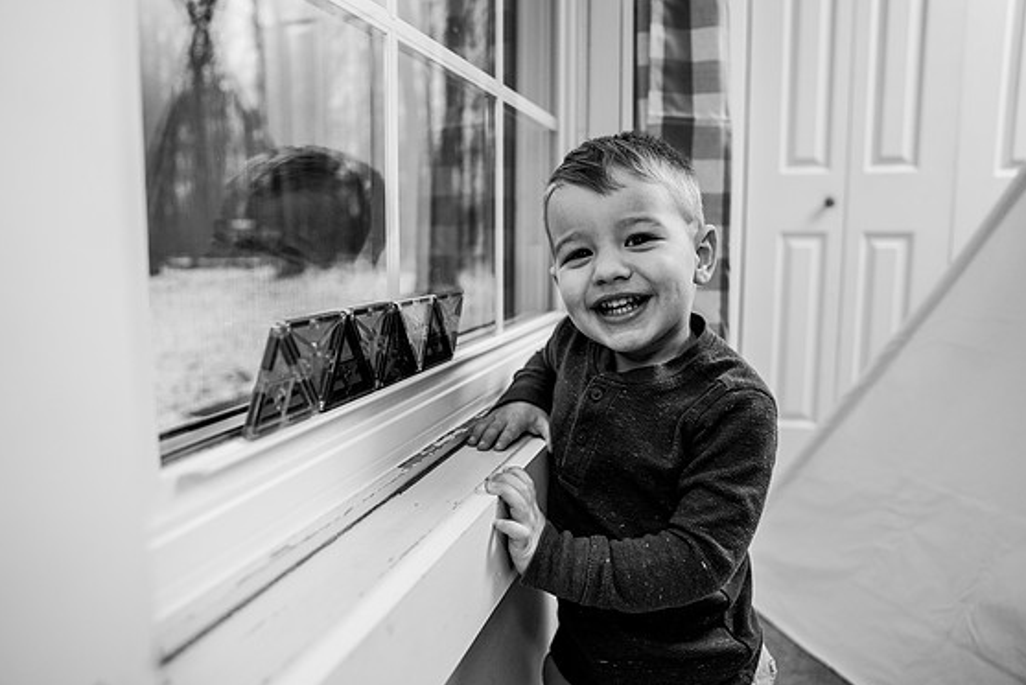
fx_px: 713
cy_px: 340
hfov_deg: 71.5
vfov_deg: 51.3
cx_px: 508
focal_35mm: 25
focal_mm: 24
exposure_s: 1/250
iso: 250
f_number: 2.8
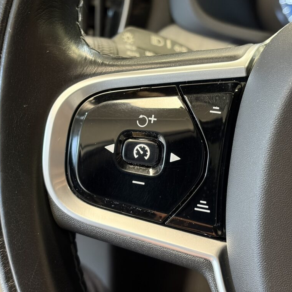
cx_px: 150
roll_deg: +0.5
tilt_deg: -26.2
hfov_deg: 27.7
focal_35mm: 62
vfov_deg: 27.7
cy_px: 145
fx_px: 592
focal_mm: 5.96
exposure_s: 1/33
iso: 200
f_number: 1.6
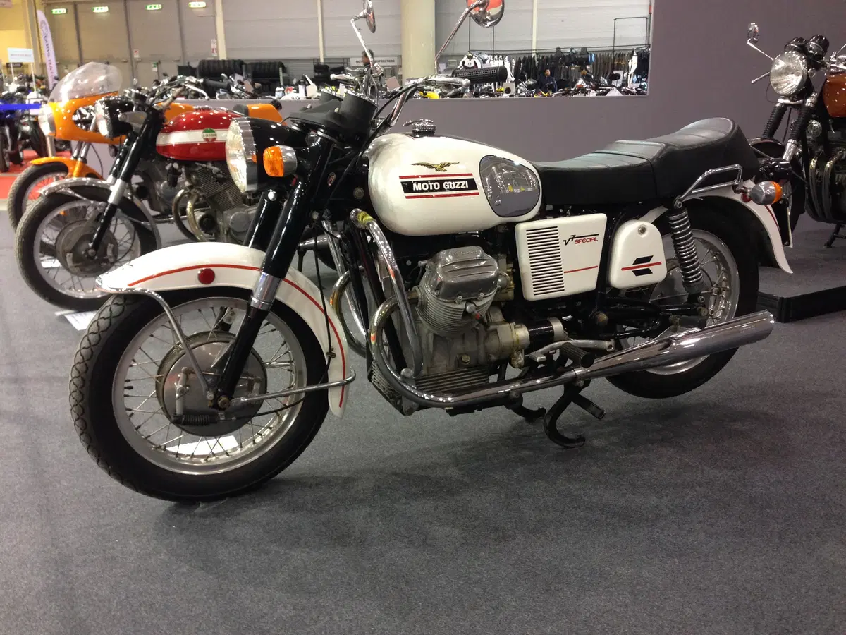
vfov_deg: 42.9
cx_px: 423
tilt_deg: -17.3
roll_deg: +1.9
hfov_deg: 55.4
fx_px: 807
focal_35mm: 33
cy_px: 318
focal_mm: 4.12
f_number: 2.4
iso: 200
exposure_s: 1/20
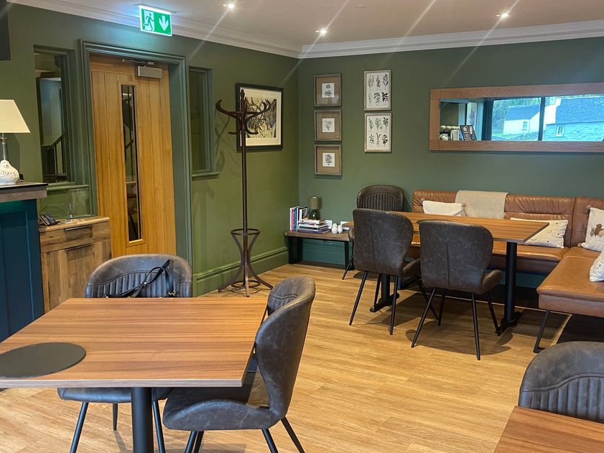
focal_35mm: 33
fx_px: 576
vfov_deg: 42.9
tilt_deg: -7.3
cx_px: 320
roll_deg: +0.2
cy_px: 212
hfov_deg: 55.3
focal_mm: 5.1
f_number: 1.6
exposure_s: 1/50
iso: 320
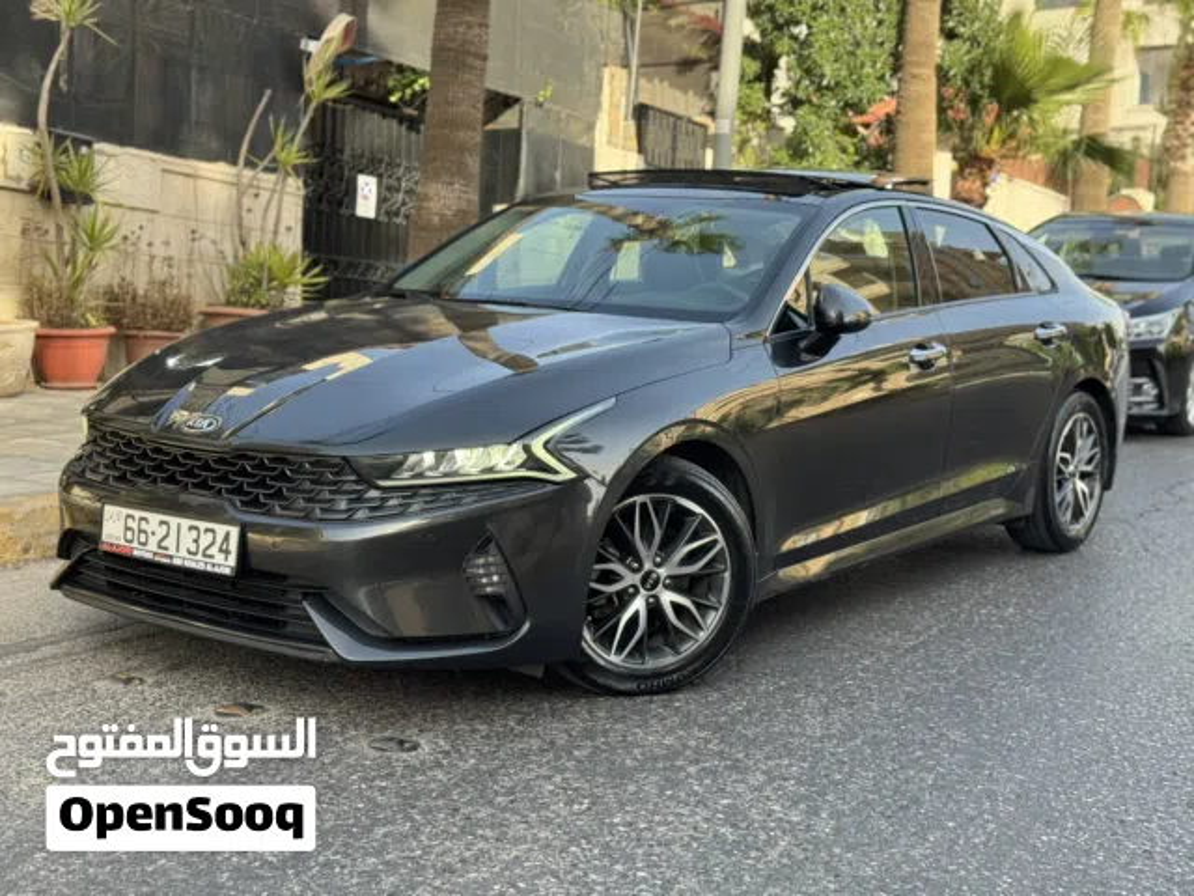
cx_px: 597
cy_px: 448
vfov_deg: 30.3
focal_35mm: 48
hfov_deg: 39.7
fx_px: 1656
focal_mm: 6.76
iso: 64
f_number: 1.78
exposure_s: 1/535
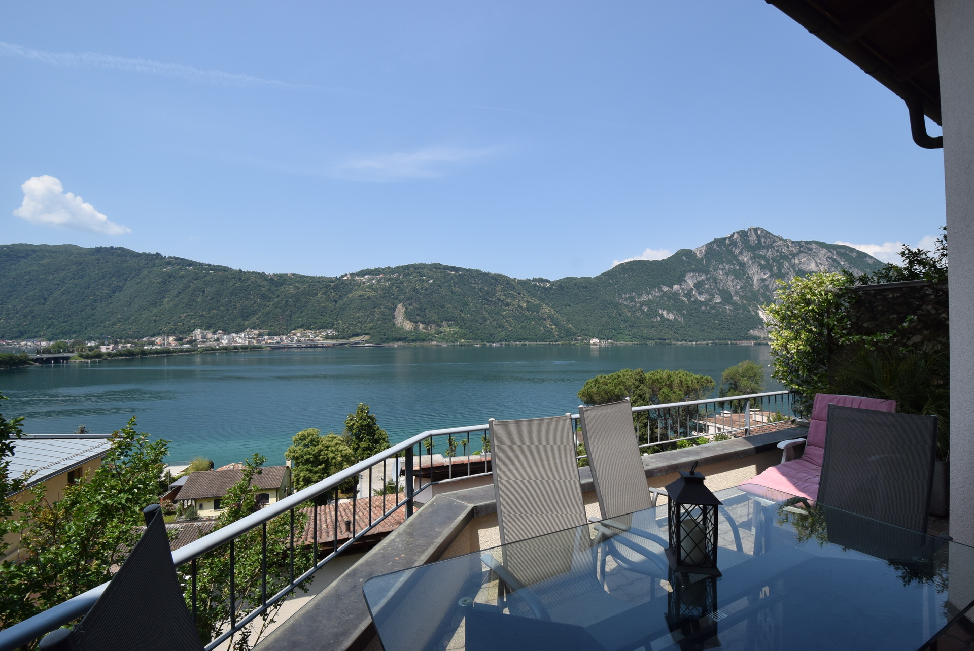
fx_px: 406
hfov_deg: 100.4
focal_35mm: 15
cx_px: 487
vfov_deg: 77.4
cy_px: 326
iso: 400
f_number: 10
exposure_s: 1/400
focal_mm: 10
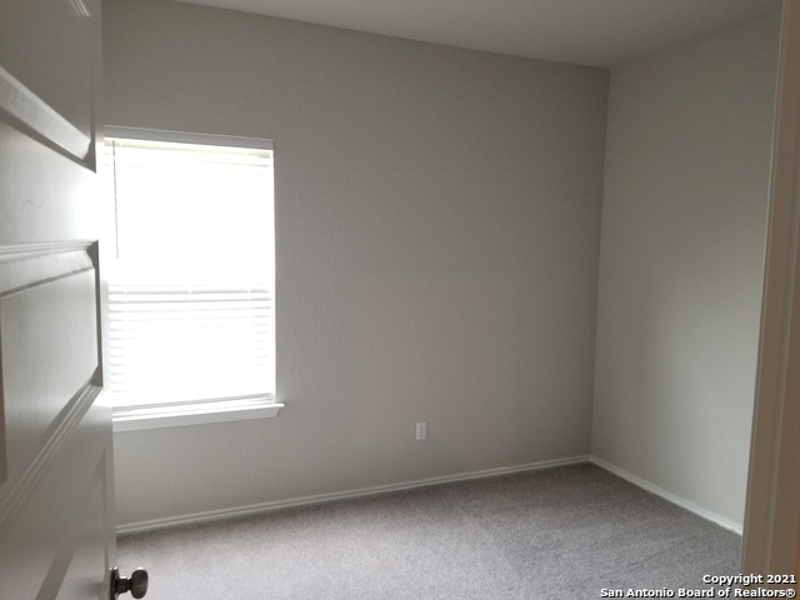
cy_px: 300
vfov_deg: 53.1
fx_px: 601
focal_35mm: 26
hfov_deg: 67.3
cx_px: 400
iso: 160
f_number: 1.7
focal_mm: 4.3
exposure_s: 1/30
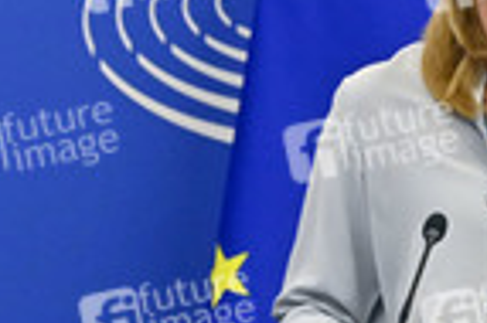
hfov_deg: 7.6
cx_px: 77
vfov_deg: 5.0
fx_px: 3675
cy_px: 228
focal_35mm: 272
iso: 8000
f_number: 5
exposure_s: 1/640
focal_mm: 86
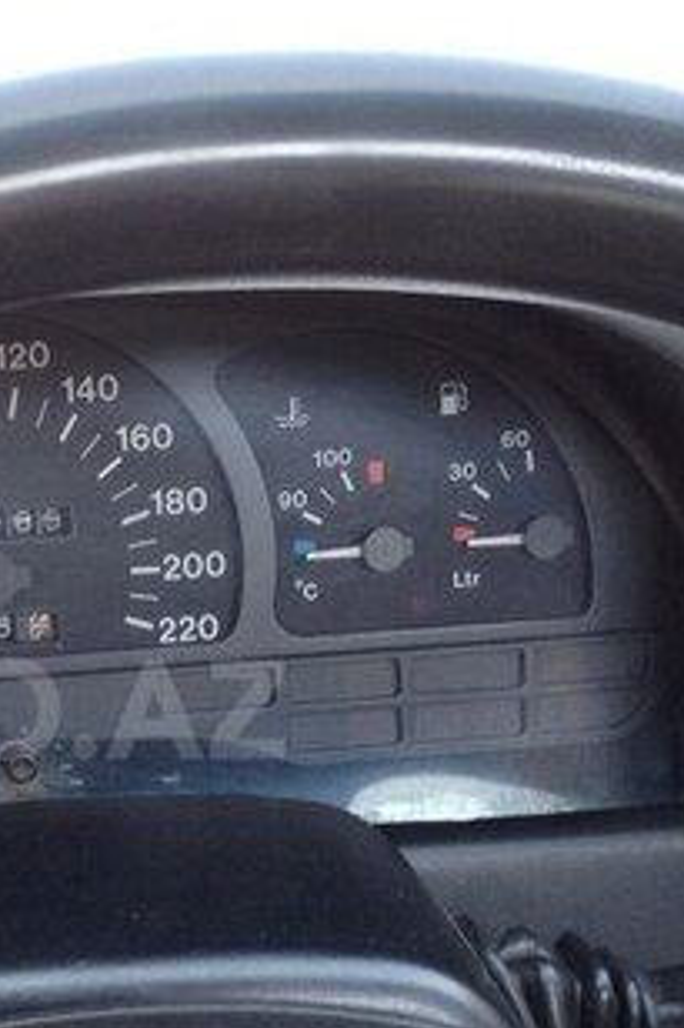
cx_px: -57
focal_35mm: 78
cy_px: 709
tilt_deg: -34.4
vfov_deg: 25.8
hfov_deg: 17.0
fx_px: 2225
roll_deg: -0.1
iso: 50
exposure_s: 1/60
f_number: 2.4
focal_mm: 4.28
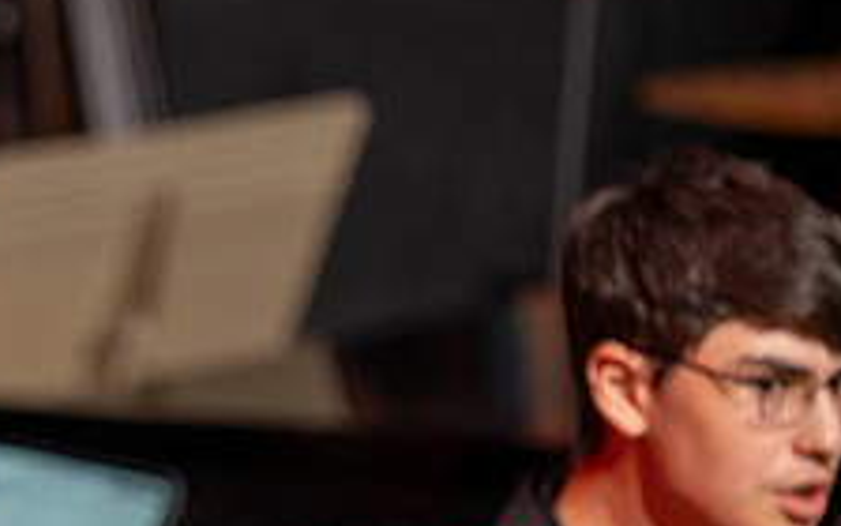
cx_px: -199
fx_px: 14508
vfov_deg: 2.1
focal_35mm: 633
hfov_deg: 3.3
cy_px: 604
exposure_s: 1/100
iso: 400
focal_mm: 200
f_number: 2.8
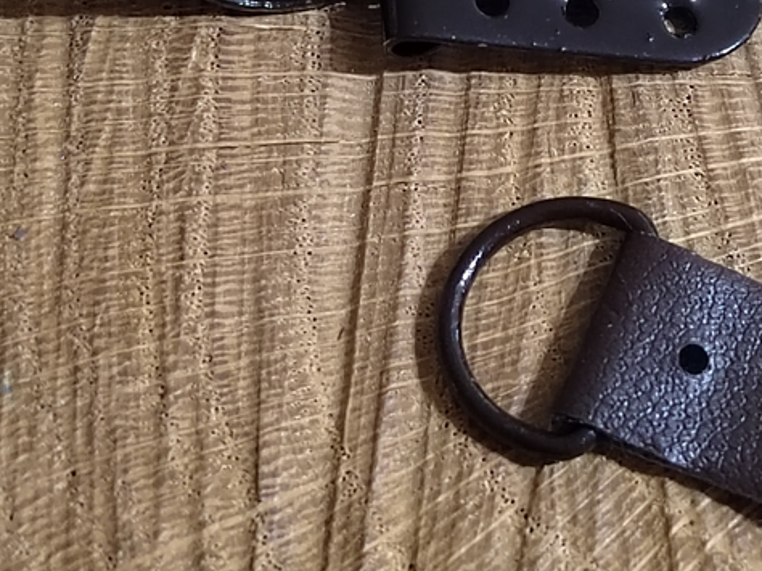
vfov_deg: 15.1
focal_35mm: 97
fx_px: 2134
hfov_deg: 20.1
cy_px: 52
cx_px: 578
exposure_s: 1/33.3
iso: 3741
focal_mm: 5.52
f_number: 1.9
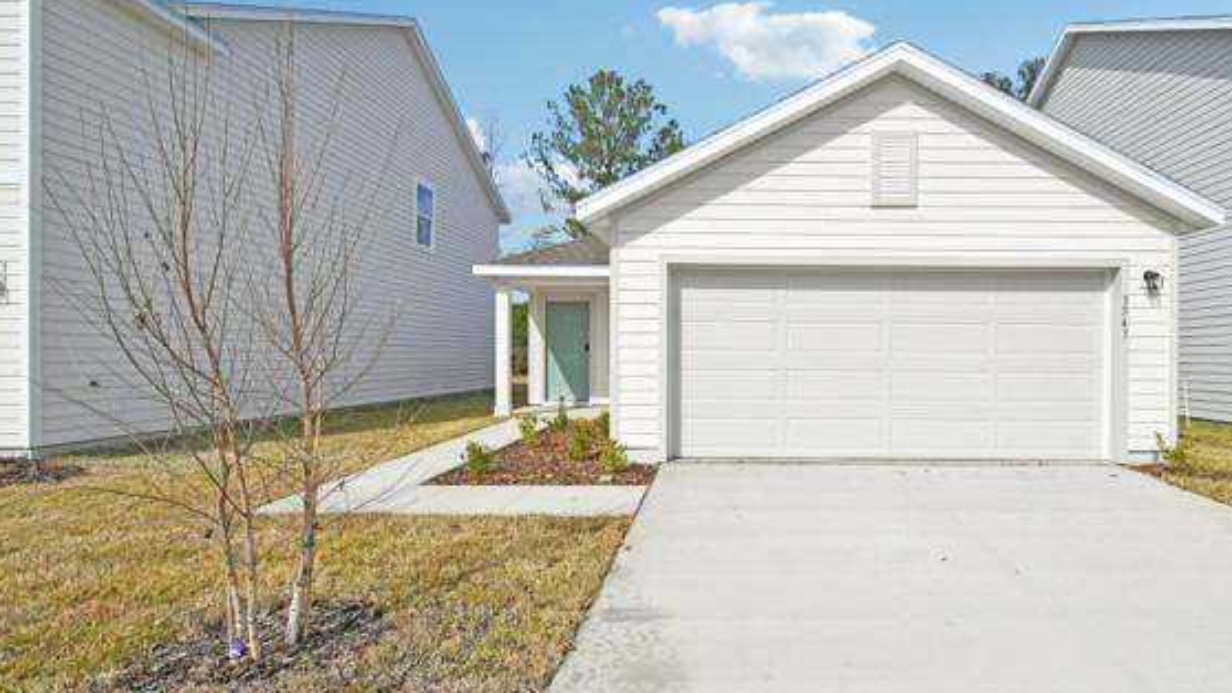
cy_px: 360
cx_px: 698
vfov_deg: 61.0
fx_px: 588
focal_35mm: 18
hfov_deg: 92.1
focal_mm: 10
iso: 400
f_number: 8
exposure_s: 1/2000
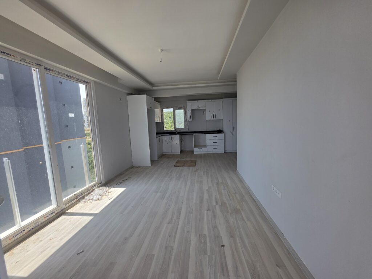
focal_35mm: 13
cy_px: 140
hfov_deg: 106.2
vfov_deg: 89.9
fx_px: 140
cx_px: 186
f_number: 1.9
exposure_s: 1/857
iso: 40
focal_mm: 2.2
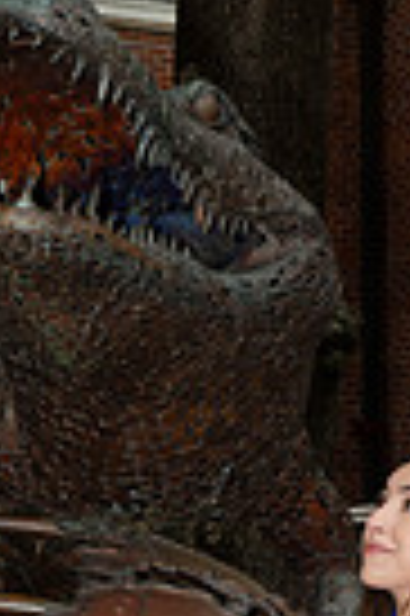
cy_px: 778
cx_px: 140
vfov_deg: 9.3
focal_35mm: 217
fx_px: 3716
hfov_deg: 6.3
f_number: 5.6
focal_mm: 44
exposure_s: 1/250
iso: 100
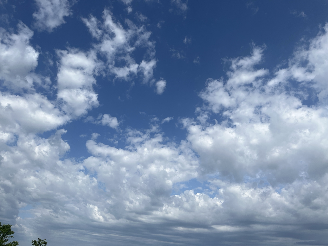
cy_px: 123
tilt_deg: +30.2
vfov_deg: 53.1
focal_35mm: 26
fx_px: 246
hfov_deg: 67.3
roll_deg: -3.5
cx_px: 164
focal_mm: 5.1
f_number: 1.6
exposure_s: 1/6897
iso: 50
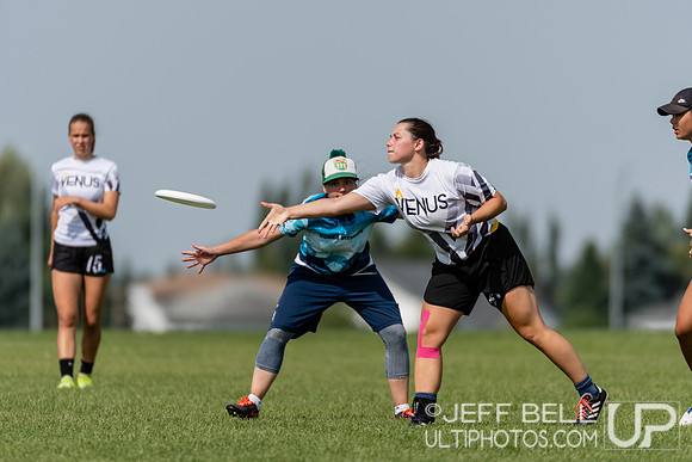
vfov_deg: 2.3
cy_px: 231
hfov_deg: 3.4
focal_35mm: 600
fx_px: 11535
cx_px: 346
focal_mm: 400
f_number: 4
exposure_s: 1/1600
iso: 100
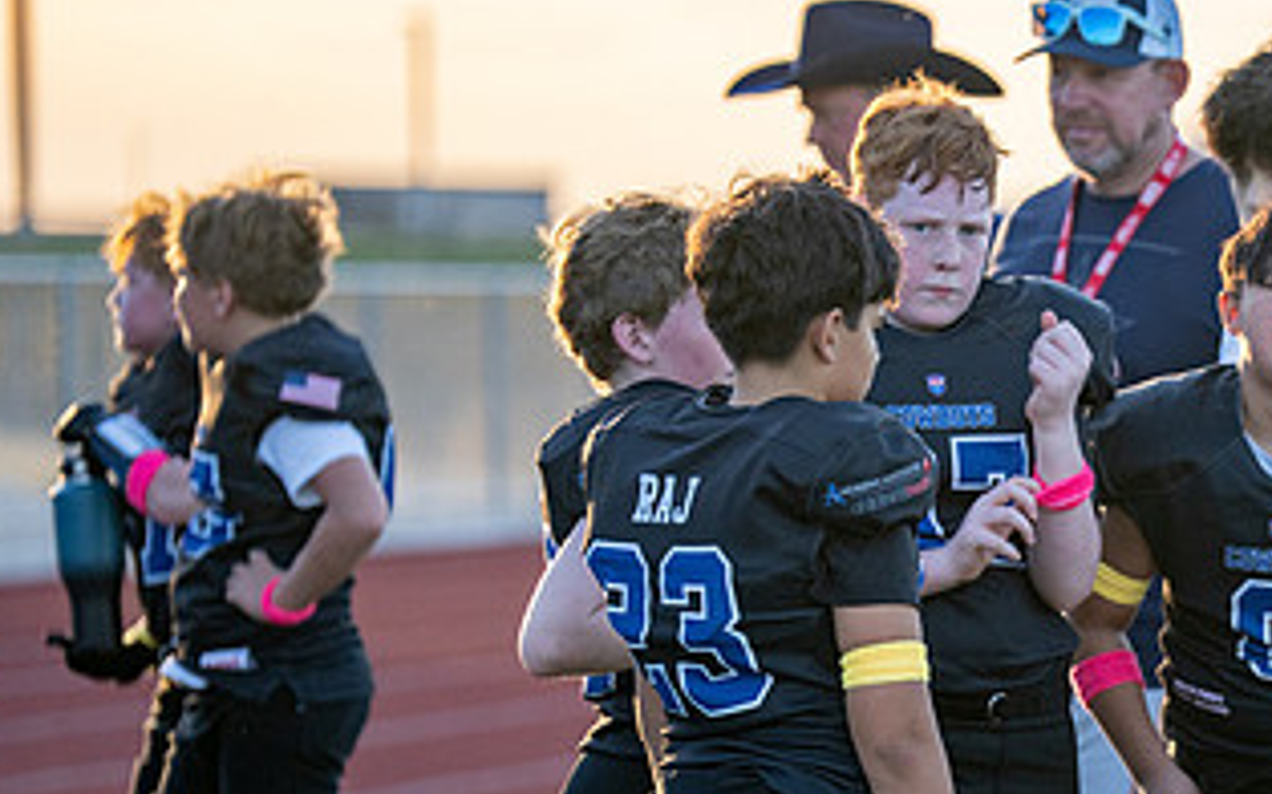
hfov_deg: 5.9
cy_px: 708
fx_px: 12337
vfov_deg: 3.7
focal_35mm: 356
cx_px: 1398
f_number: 2.8
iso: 320
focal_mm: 152
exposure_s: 1/1000
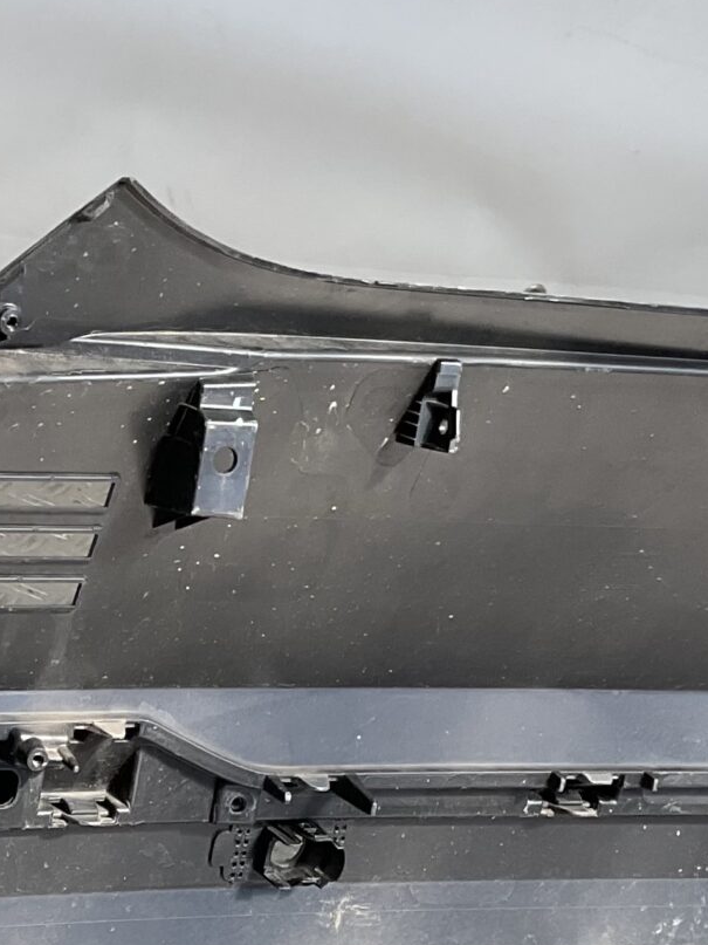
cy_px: 1014
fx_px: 2510
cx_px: -104
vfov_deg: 20.4
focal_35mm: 92
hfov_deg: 15.6
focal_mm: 3
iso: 16
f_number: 1.8
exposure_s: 1/312
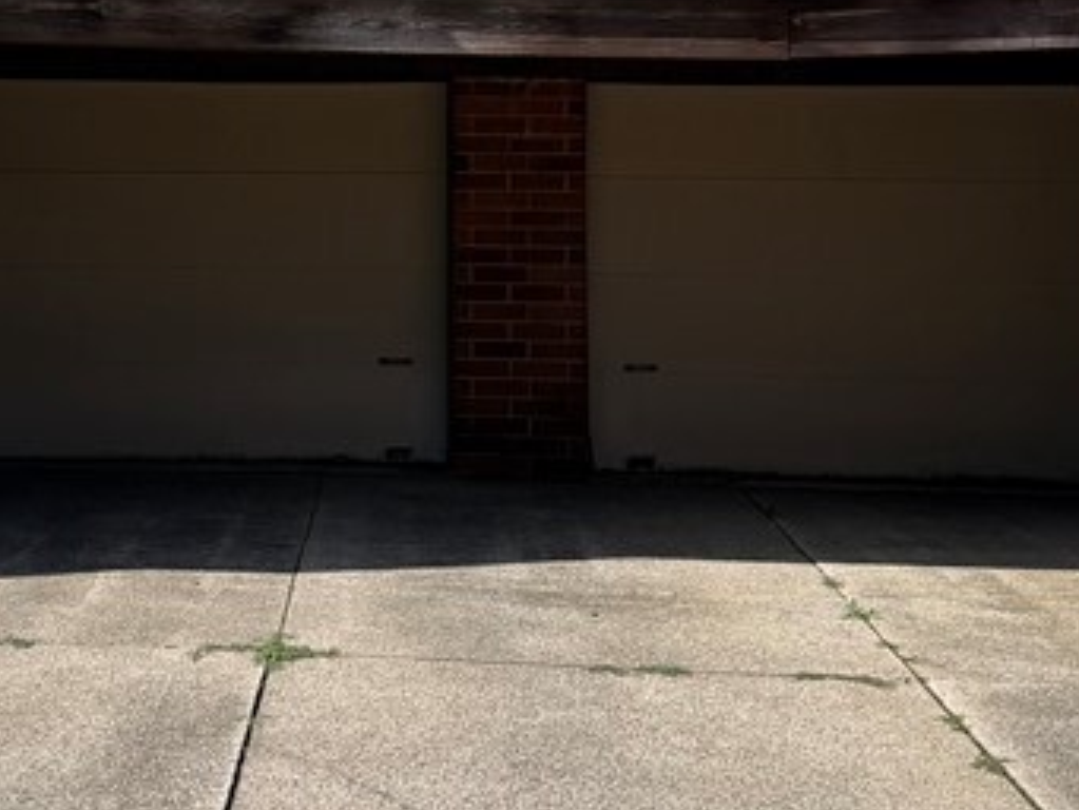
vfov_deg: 19.9
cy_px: 6
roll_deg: -0.4
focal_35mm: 72
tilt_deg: +4.9
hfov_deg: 26.5
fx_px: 2245
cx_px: 196
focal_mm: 6.76
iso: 80
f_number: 1.78
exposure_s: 1/4673
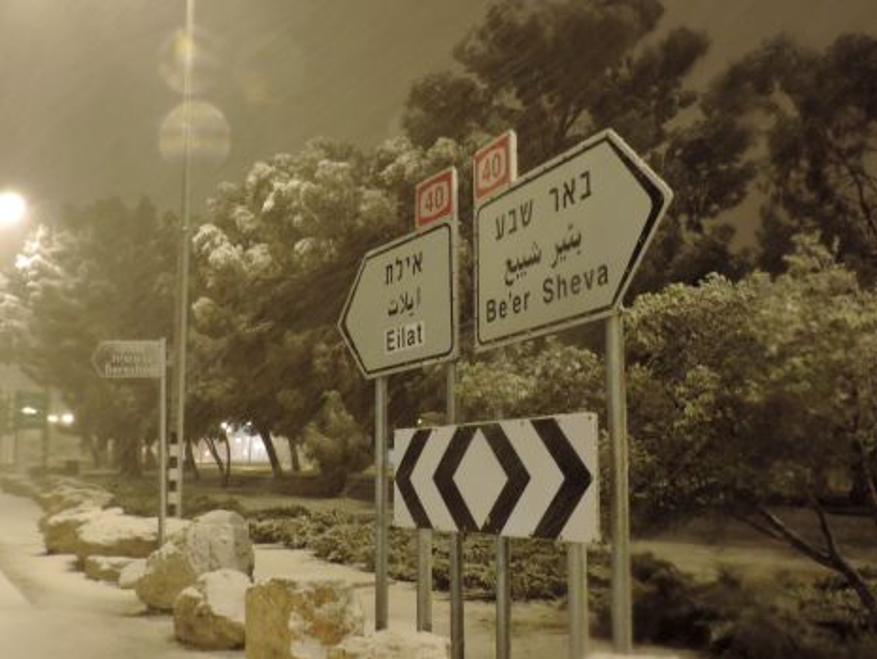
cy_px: 330
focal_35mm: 40
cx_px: 438
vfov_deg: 36.0
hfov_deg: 46.8
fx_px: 1014
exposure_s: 1/6
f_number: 3.3
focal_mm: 7.1
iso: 800
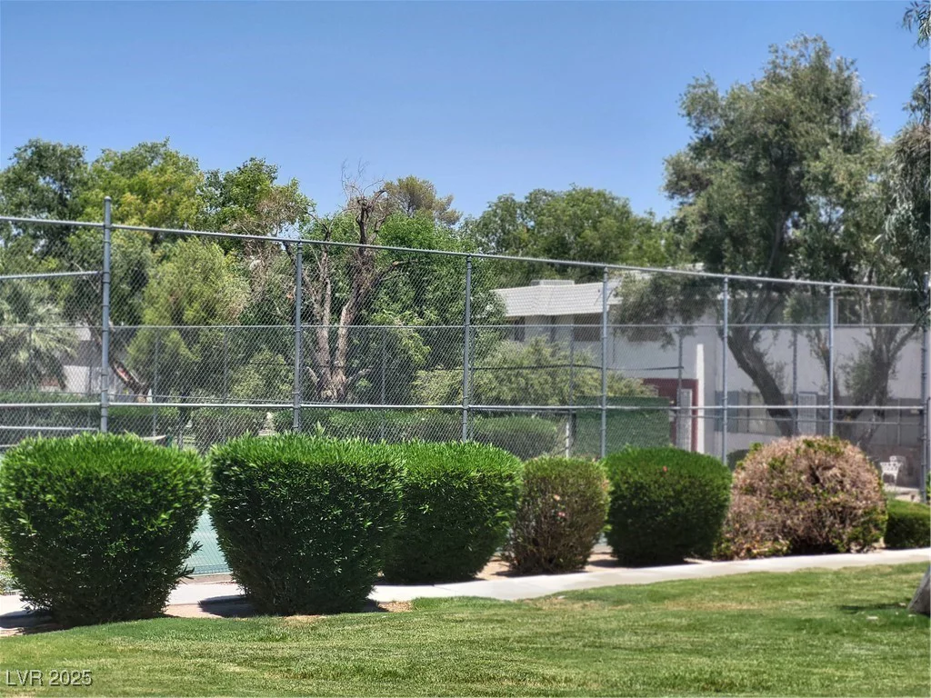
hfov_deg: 25.7
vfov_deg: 19.4
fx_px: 2044
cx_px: 466
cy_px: 349
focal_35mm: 76
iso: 25
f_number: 2.4
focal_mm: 7.12
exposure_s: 1/900
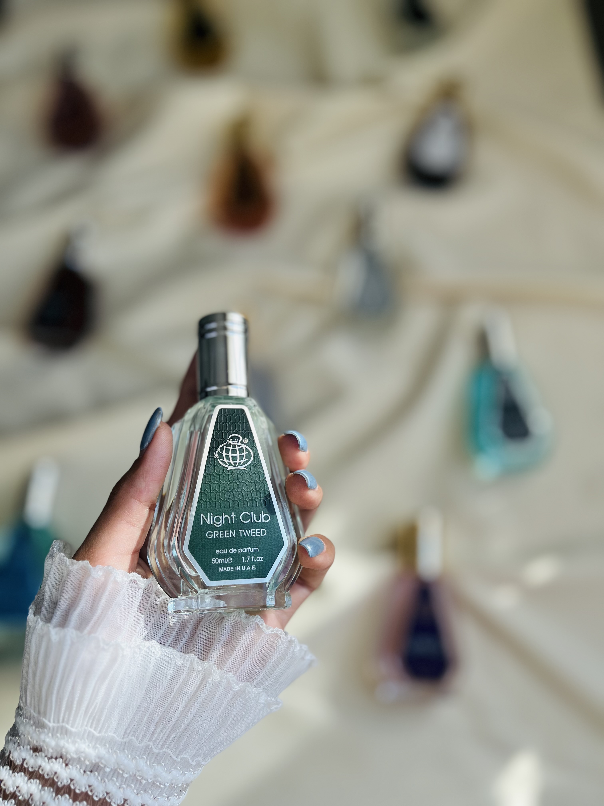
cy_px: 403
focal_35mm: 26
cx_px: 302
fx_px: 605
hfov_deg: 53.1
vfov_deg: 67.3
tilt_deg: -69.6
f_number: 1.6
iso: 50
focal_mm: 5.1
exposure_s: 1/473
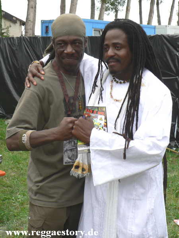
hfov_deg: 30.3
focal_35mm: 48
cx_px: 90
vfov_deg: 39.7
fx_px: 331
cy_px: 119
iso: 64
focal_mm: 8.2
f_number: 4
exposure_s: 1/200
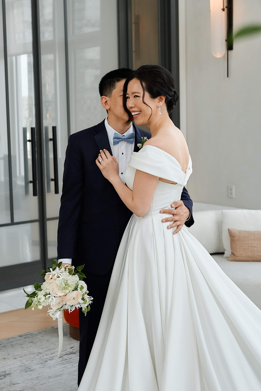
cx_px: 130
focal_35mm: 52
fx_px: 565
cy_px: 196
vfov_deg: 38.2
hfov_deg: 26.0
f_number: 2.8
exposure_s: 1/4000
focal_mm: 35
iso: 1250
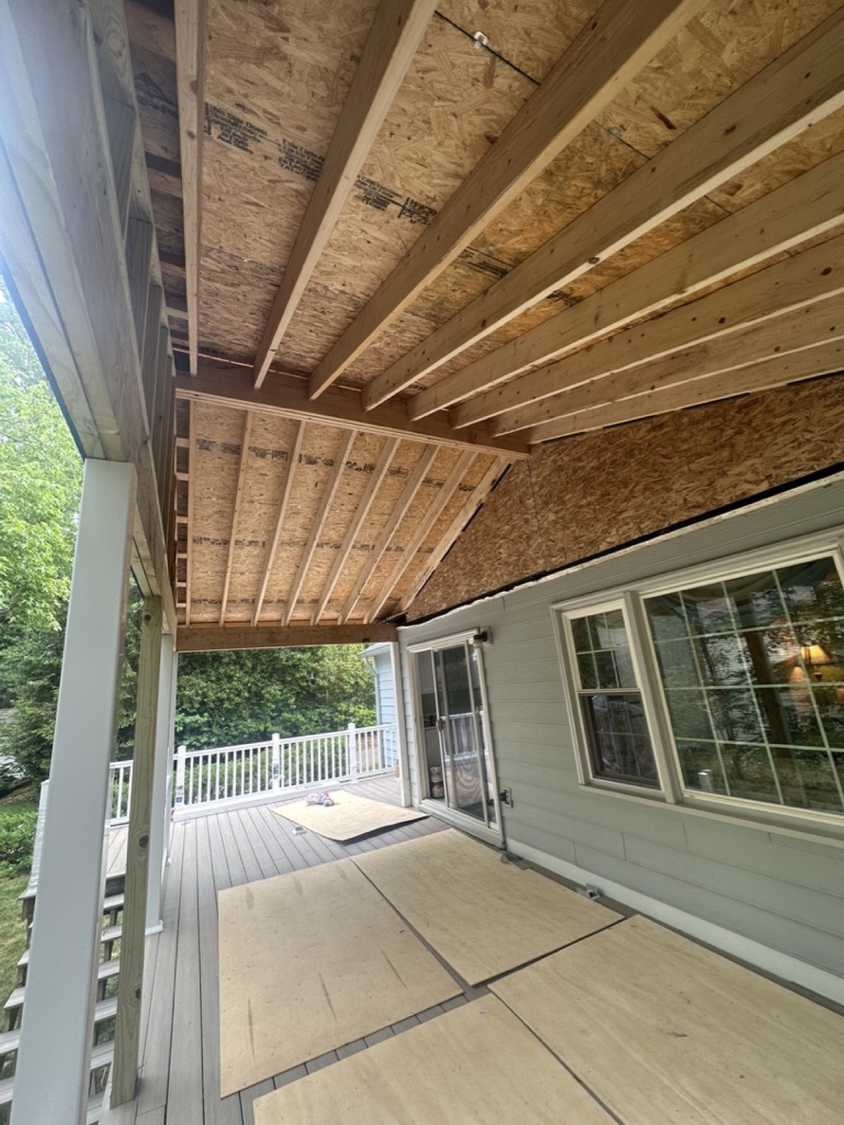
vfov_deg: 102.0
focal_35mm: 14
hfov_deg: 85.7
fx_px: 455
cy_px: 562
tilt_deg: +14.9
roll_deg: +5.6
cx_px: 422
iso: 64
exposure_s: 1/99
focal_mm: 2.22
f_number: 2.2
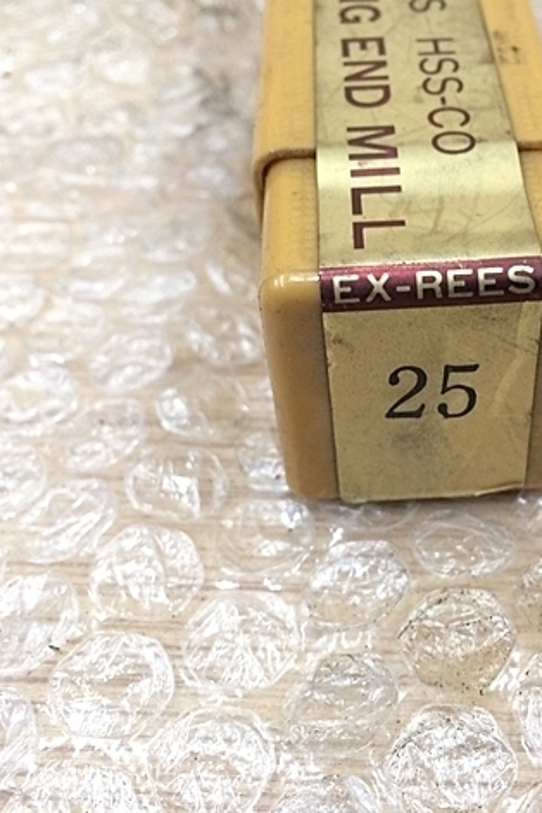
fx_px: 926
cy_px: 409
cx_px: 418
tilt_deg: -46.3
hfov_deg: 31.9
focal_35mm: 41
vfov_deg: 47.4
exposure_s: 1/30
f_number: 2.2
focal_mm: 4.15
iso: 125
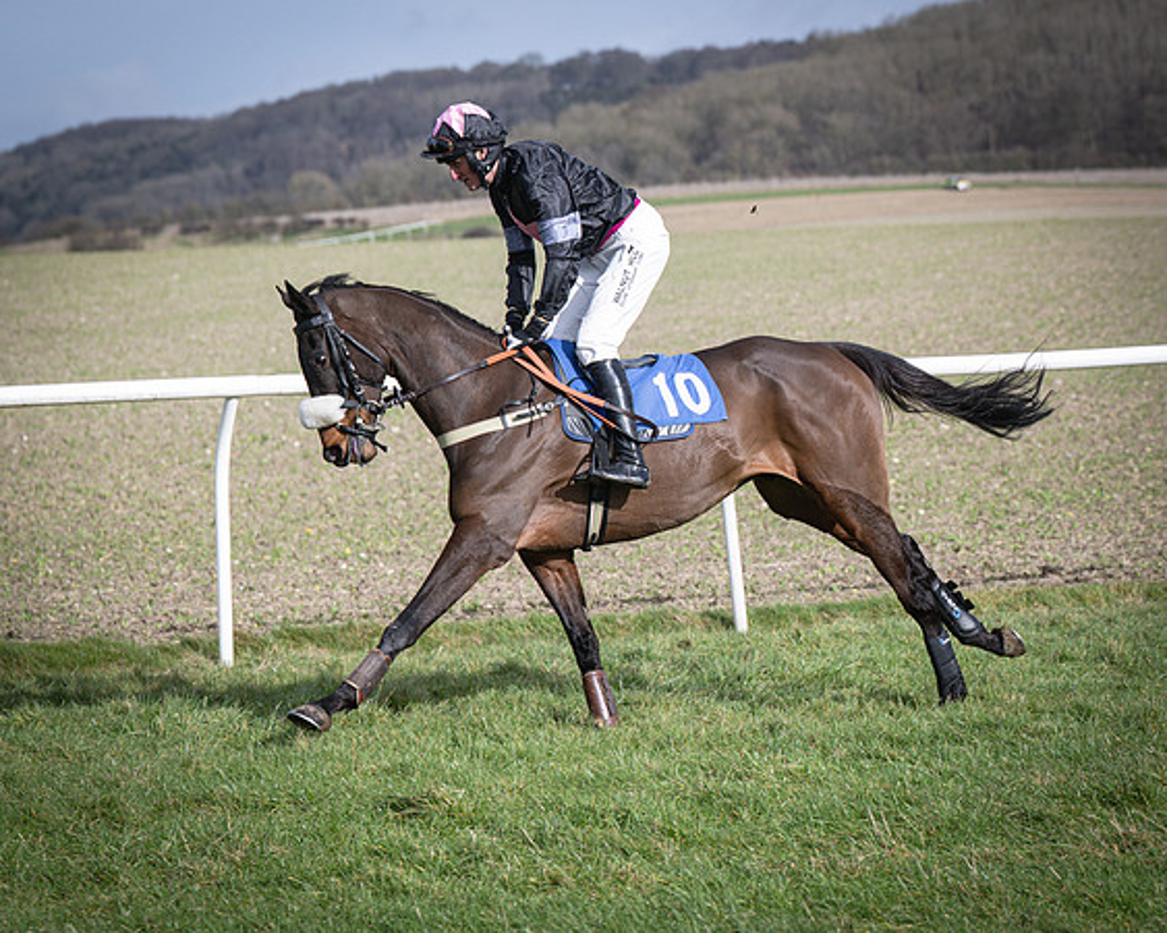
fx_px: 5440
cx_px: 704
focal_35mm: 158
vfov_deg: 9.8
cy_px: 498
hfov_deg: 12.2
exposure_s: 1/2000
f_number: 4
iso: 200
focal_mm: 94
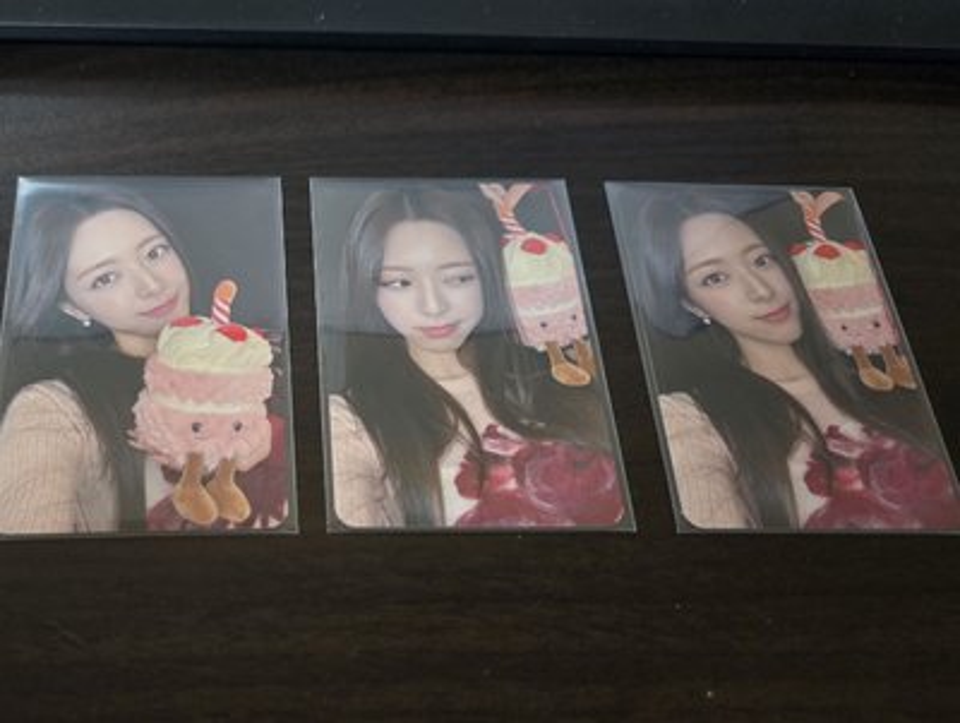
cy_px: 362
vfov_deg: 59.0
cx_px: 480
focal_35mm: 23
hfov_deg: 73.9
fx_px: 639
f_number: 1.7
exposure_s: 1/60.2
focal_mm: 6.3
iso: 1250
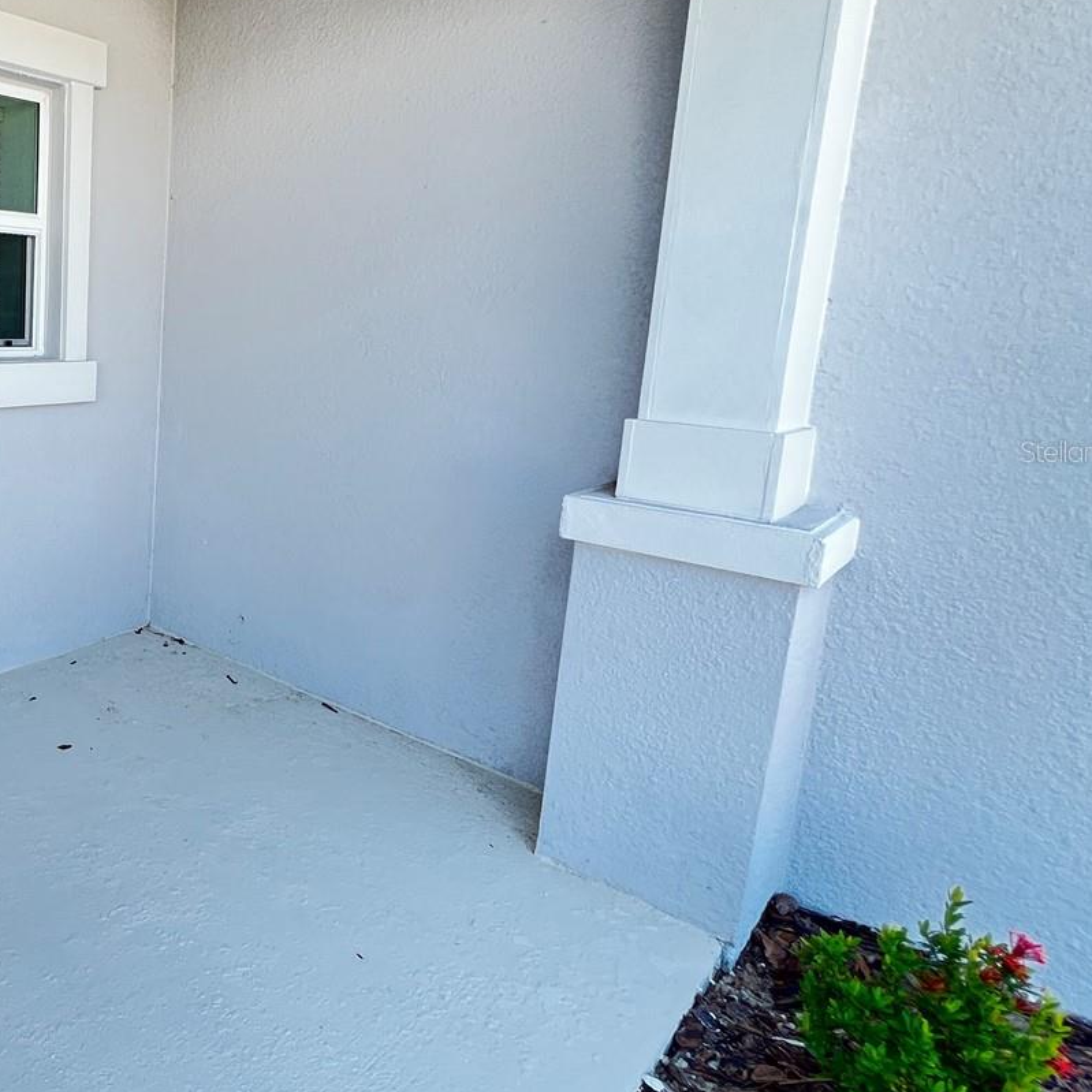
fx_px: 821
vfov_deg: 66.8
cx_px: 56
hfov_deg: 55.5
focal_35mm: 23
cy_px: 451
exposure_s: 1/99
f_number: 1.8
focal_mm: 1.57
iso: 64
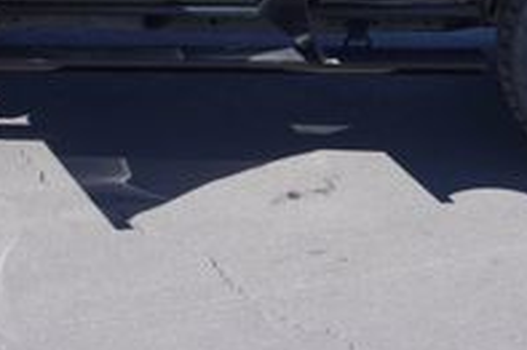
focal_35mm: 103
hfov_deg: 19.9
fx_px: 1501
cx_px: 241
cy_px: -134
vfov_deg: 12.8
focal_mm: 21
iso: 100
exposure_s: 1/160
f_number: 6.3
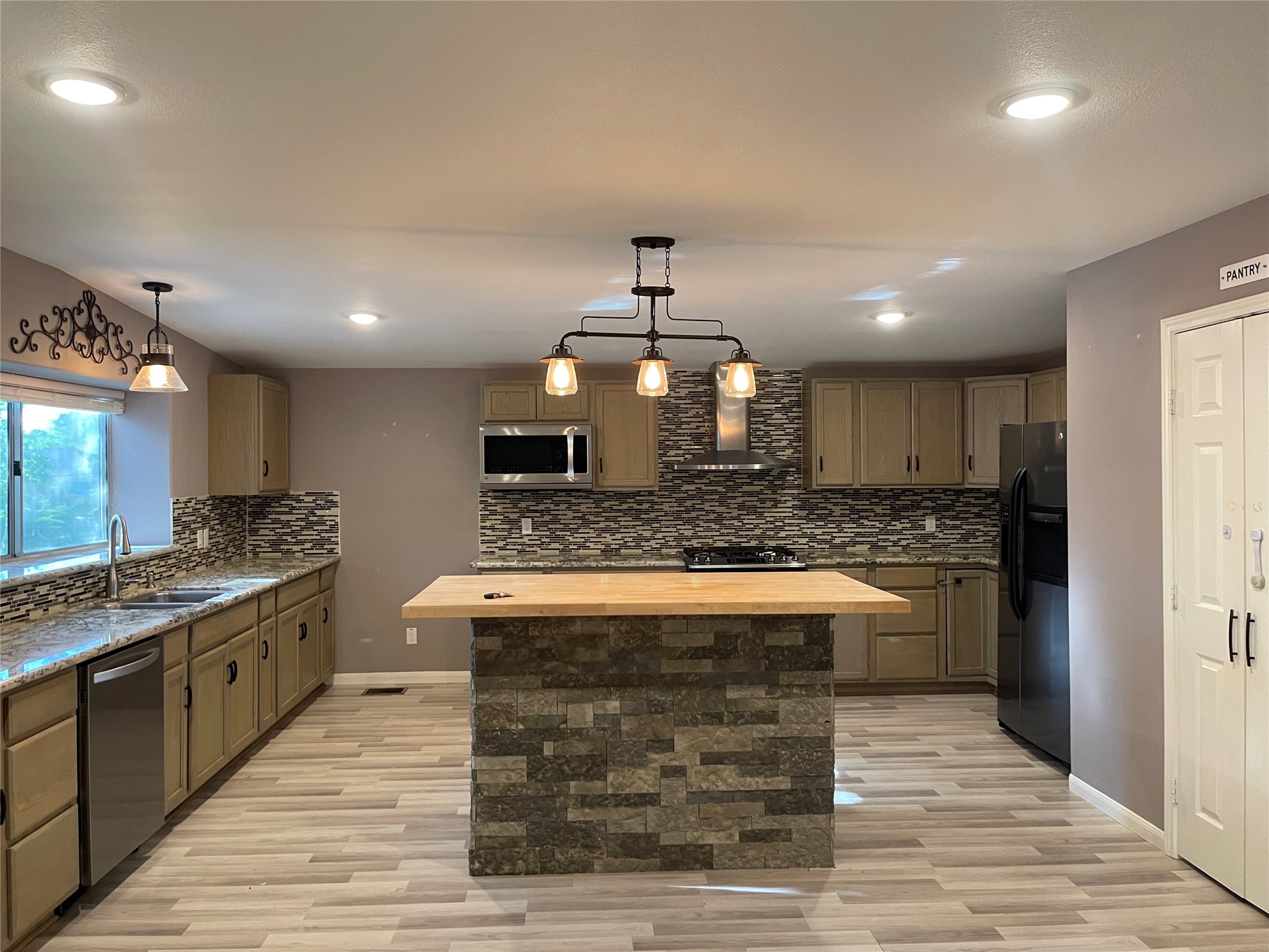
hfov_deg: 69.4
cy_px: 476
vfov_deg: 54.9
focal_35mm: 25
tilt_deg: +0.4
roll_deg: +0.9
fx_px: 916
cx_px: 634
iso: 200
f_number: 1.6
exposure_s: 1/60
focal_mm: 5.1
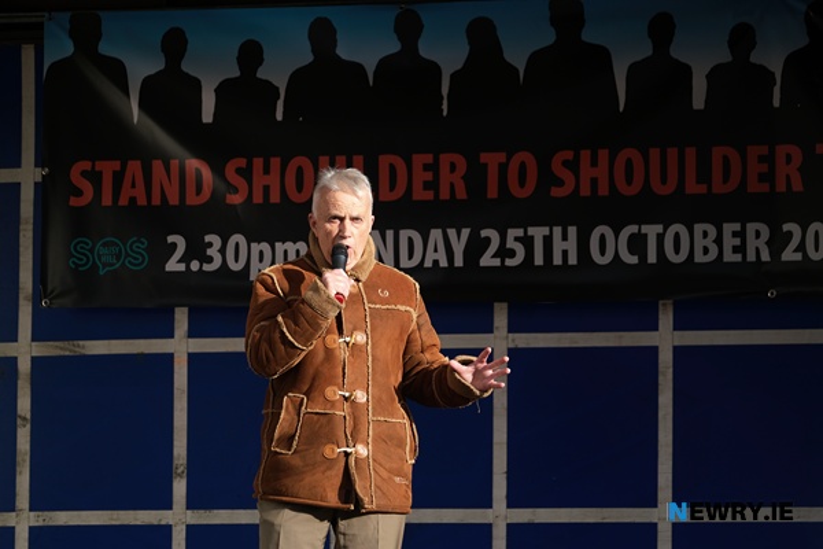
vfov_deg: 7.7
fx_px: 4092
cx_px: 412
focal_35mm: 179
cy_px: 274
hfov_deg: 11.5
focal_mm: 119.2
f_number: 2.8
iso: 400
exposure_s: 1/2200
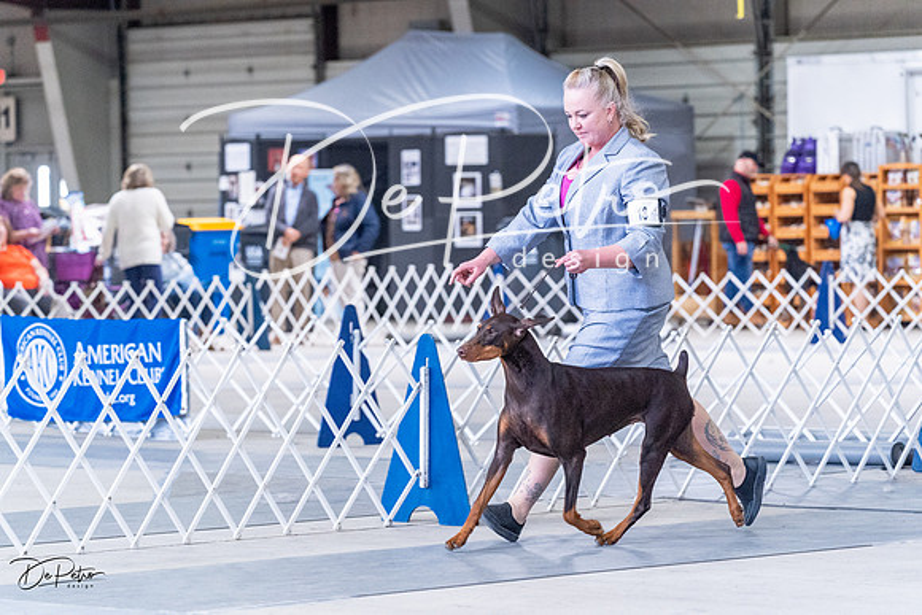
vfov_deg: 8.8
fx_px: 3996
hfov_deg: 13.2
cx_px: 461
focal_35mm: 156
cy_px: 308
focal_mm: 156
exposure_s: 1/320
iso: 6400
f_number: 5
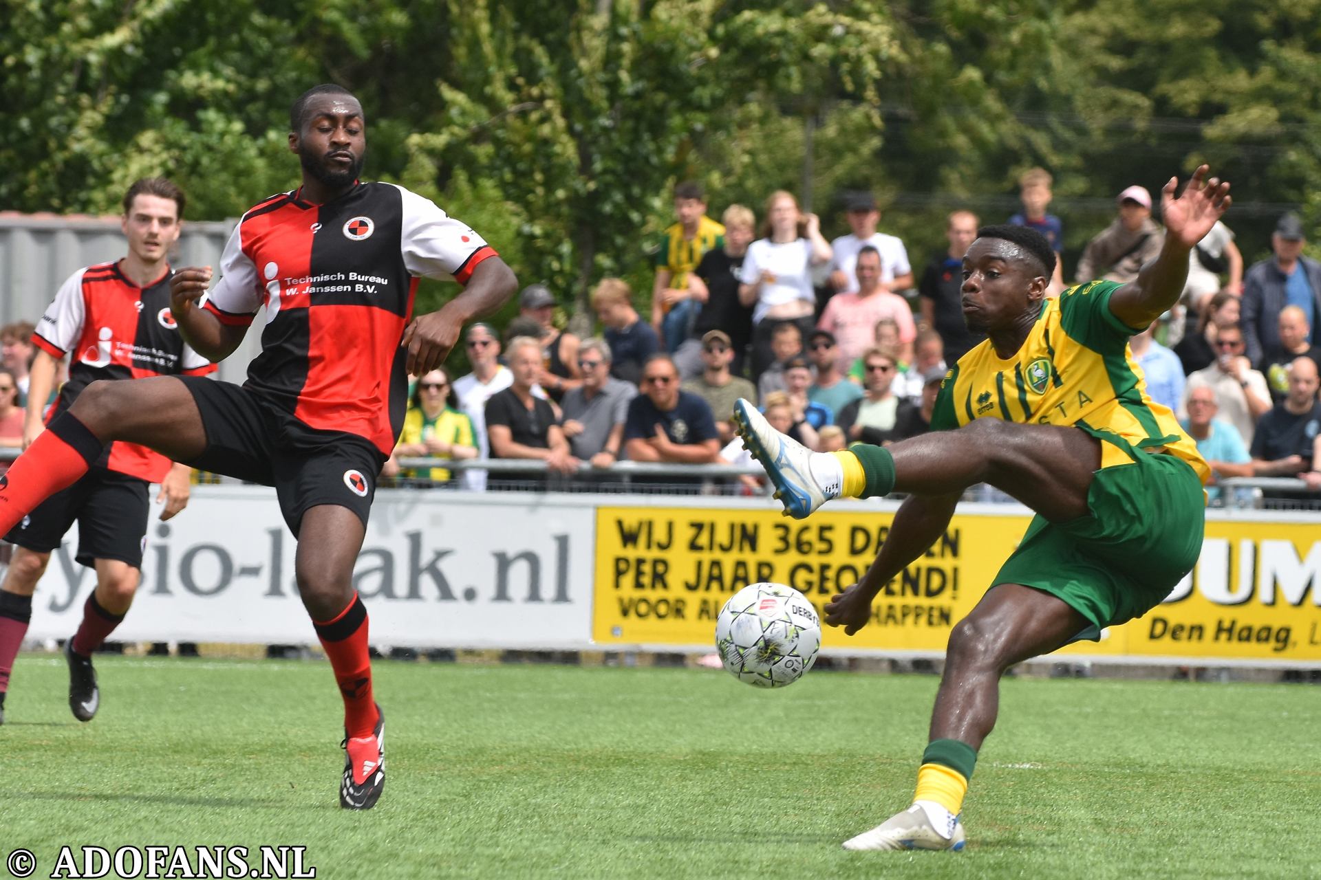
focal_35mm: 232
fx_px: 8531
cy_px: 440
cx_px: 660
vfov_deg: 5.9
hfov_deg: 8.9
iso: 250
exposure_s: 1/1250
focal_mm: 155
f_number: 4.5
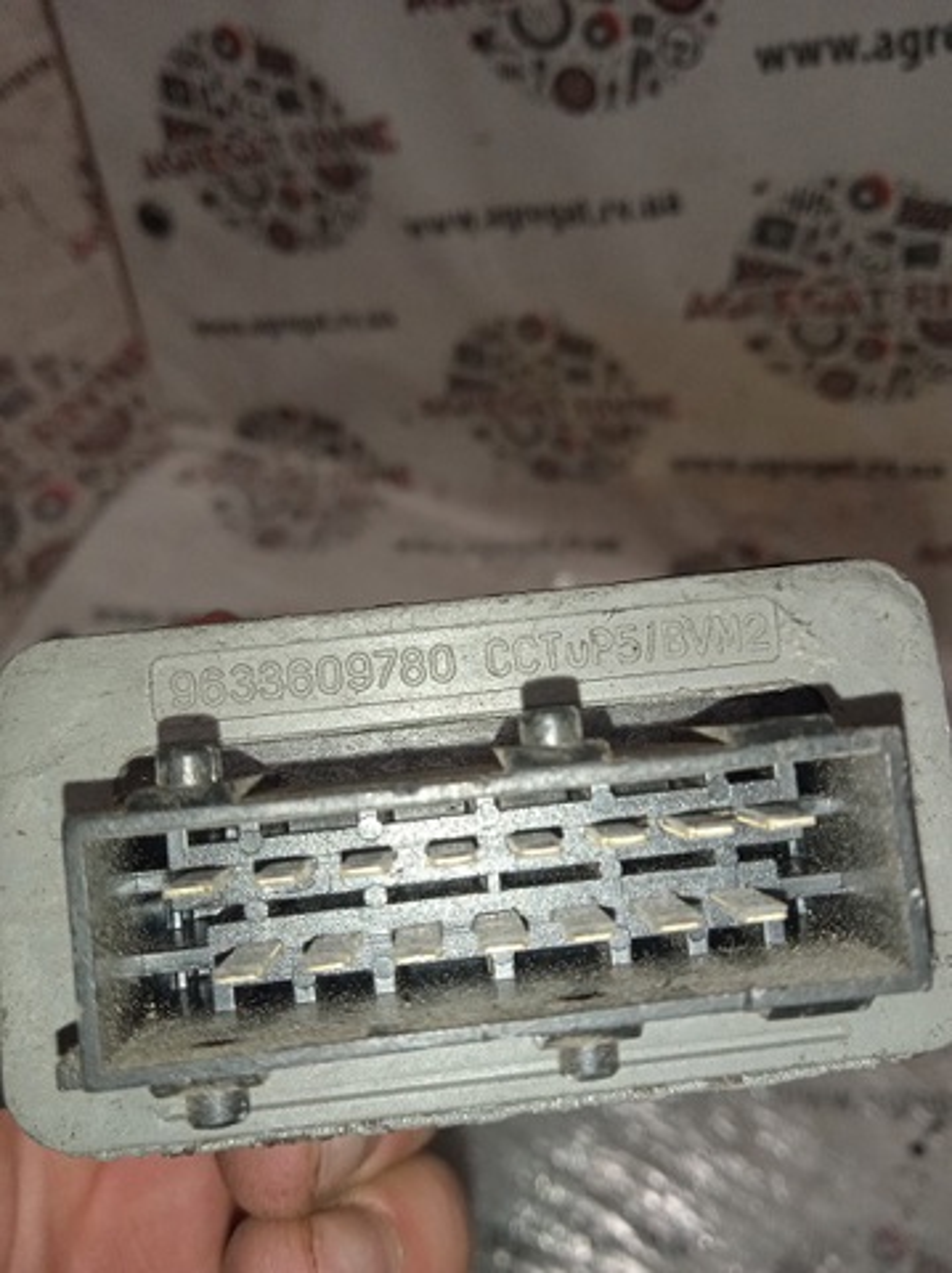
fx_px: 1029
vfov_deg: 63.5
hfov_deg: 49.7
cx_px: 476
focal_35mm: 28
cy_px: 636
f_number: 2.2
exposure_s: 1/50
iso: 239
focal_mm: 3.43
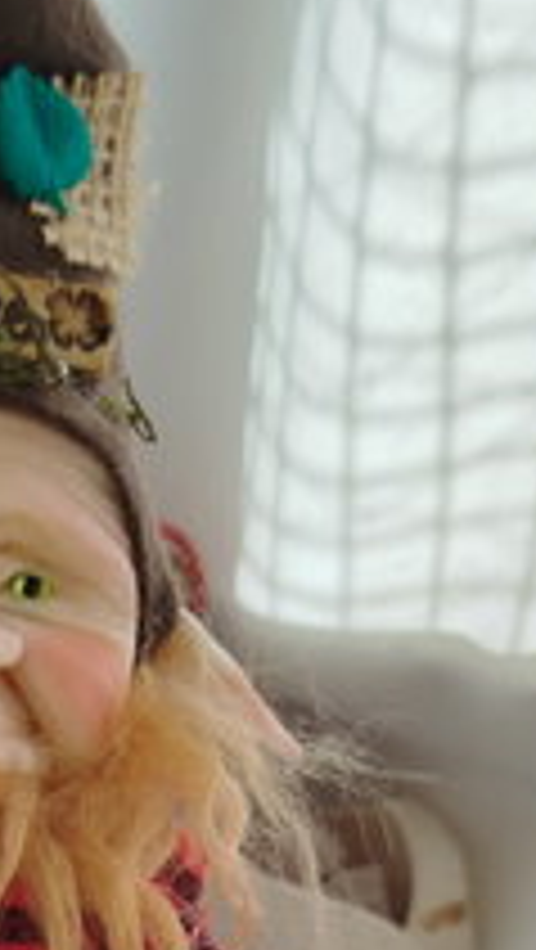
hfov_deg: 17.2
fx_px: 1664
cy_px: 912
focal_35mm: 66
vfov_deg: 30.0
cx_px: -153
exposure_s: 1/367
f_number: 1.7
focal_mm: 5.31
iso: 50
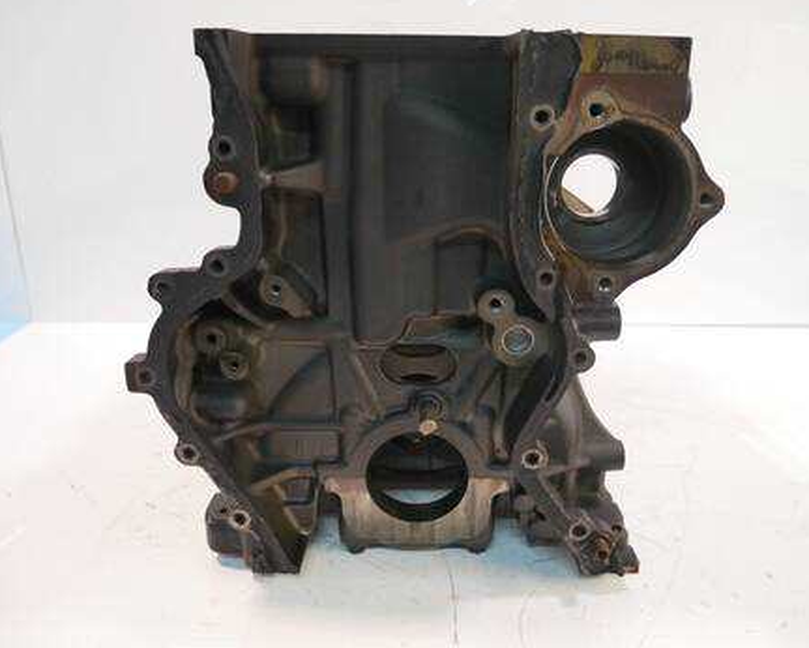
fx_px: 623
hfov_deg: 65.9
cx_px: 431
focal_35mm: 26
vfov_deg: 55.0
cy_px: 313
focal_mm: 12
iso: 1000
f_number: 3.5
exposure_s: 1/60
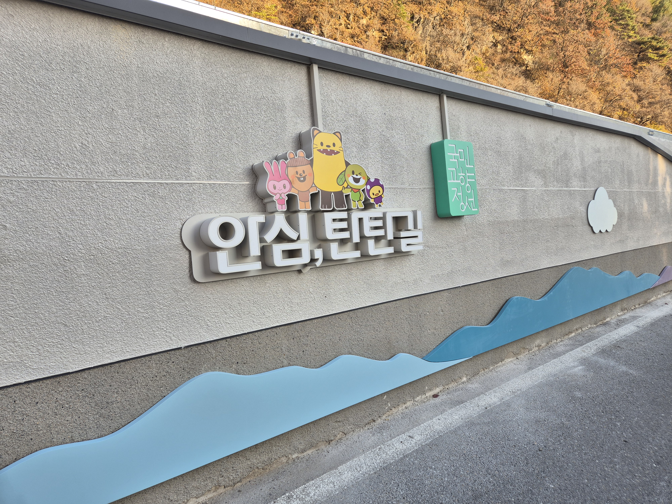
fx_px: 446
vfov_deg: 58.9
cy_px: 252
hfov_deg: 73.9
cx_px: 336
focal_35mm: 23
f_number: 1.8
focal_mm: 5.4
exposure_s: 1/243
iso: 25
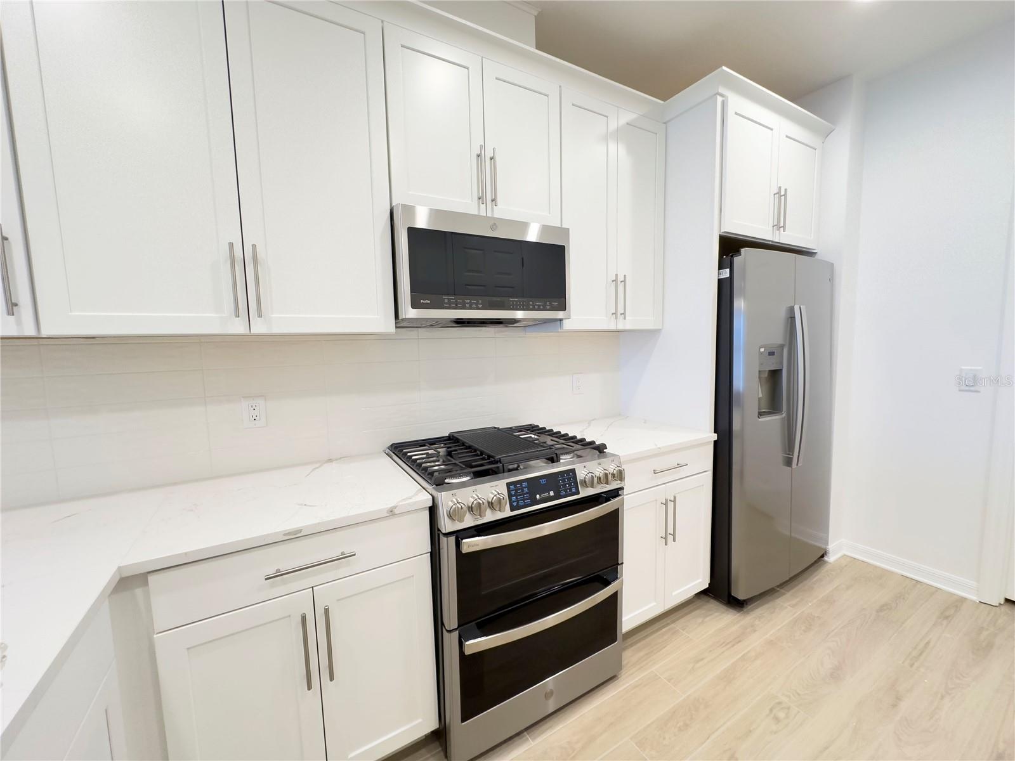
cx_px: 508
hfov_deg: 102.1
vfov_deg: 85.7
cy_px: 380
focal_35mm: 14
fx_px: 411
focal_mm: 2.22
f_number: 2.2
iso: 250
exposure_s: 1/60
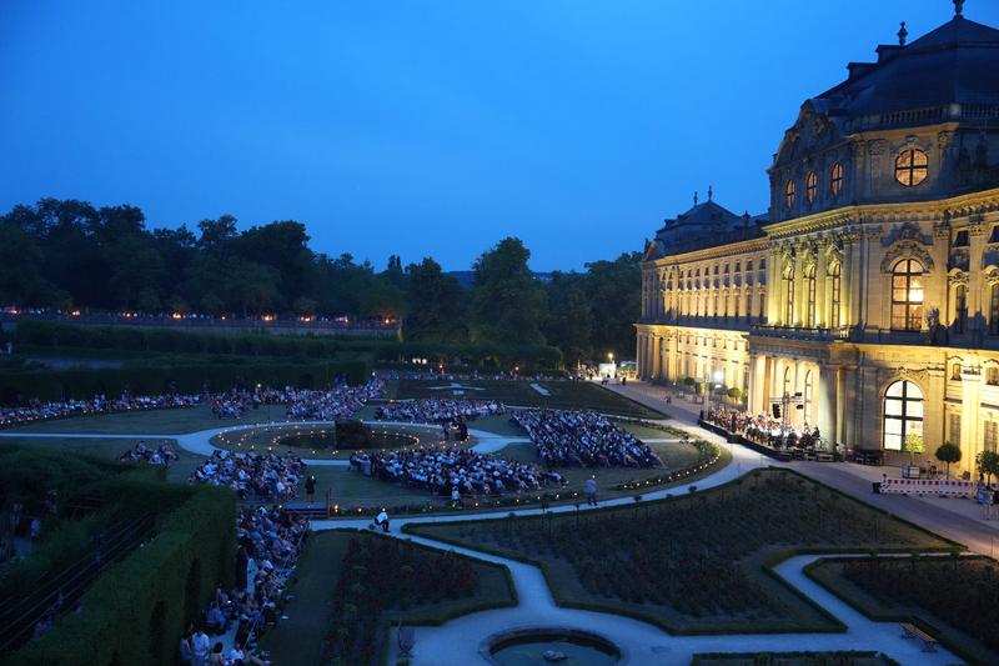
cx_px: 500
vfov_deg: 37.8
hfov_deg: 54.4
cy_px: 333
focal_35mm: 35
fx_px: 971
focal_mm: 35
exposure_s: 1/40
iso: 10000
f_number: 2.8
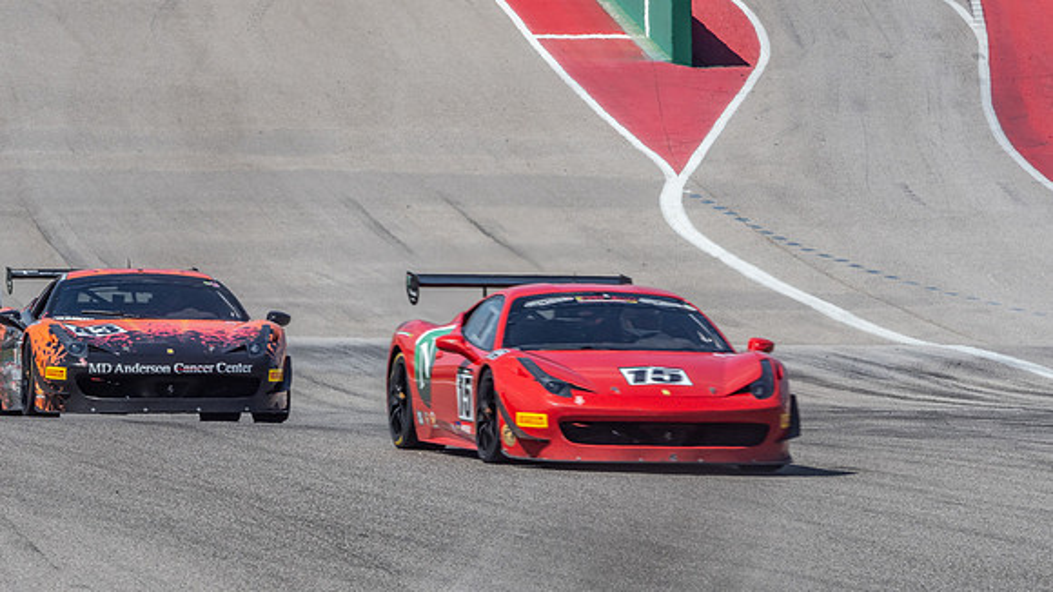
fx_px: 18279
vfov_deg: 1.9
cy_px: 335
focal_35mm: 655
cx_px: 526
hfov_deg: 3.3
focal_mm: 300
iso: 200
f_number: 18
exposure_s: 1/250
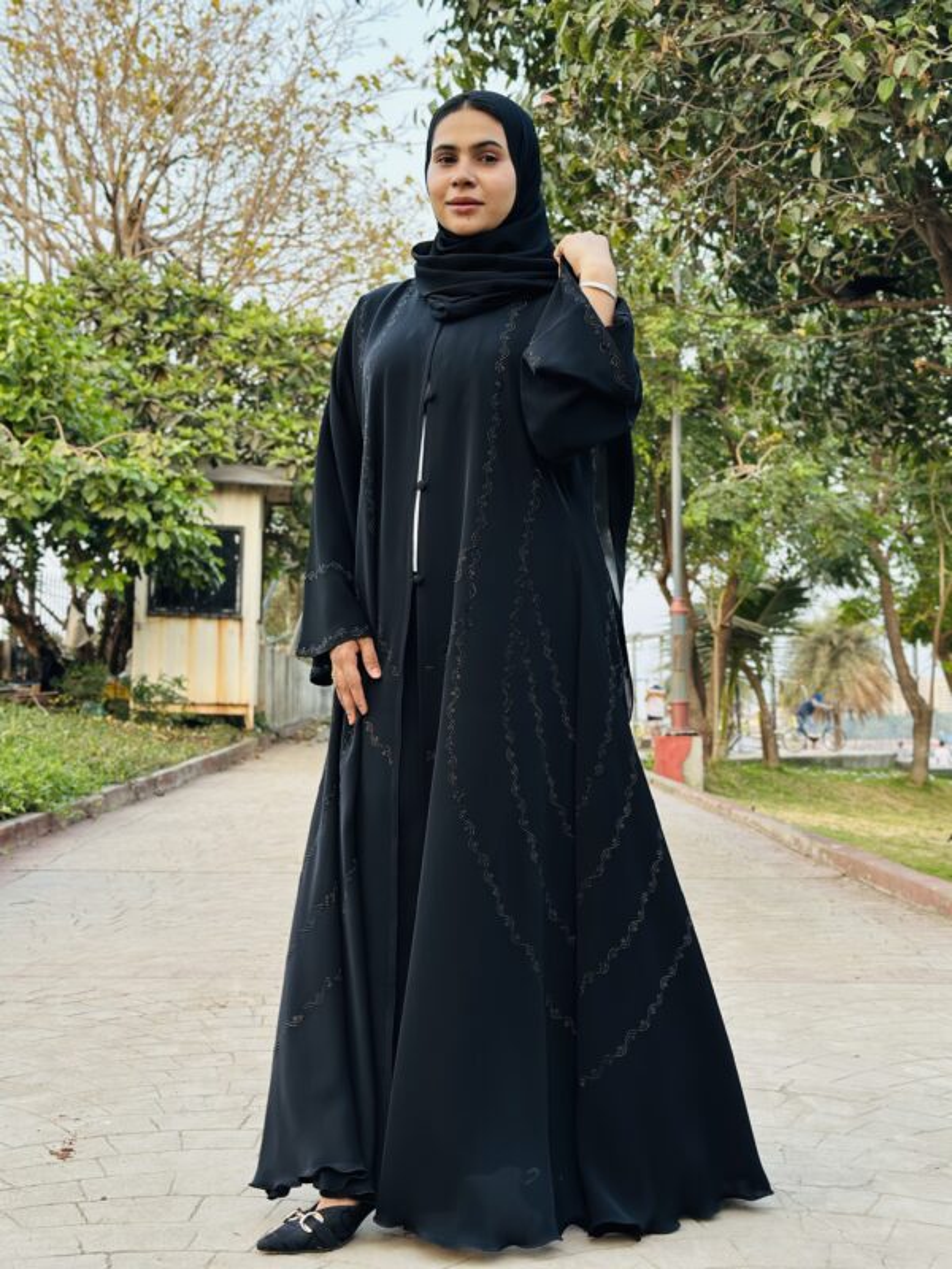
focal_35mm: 48
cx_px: 476
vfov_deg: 39.7
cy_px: 634
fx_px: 1760
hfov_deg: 30.3
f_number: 1.78
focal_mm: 6.86
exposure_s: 1/121
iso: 80
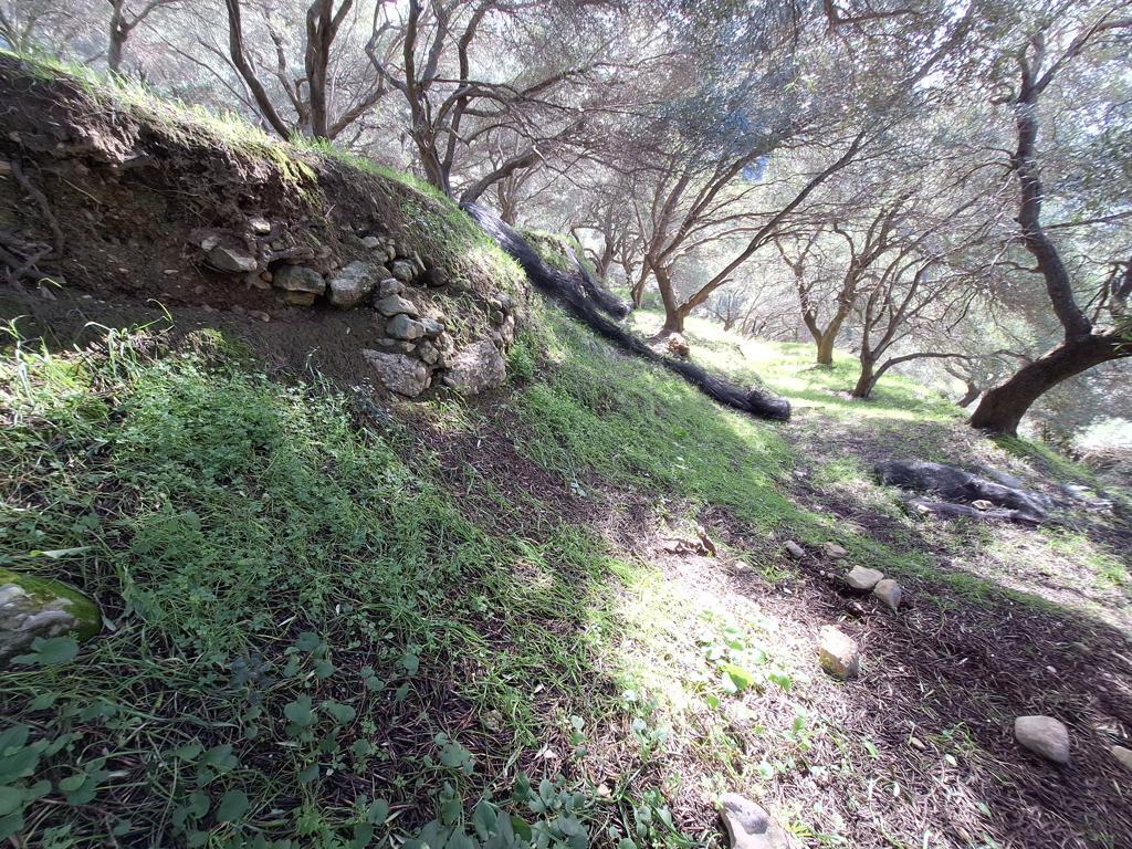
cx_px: 566
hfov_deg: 106.2
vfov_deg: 89.9
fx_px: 425
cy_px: 424
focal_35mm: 13
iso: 50
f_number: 2.2
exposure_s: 1/100
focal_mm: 1.74
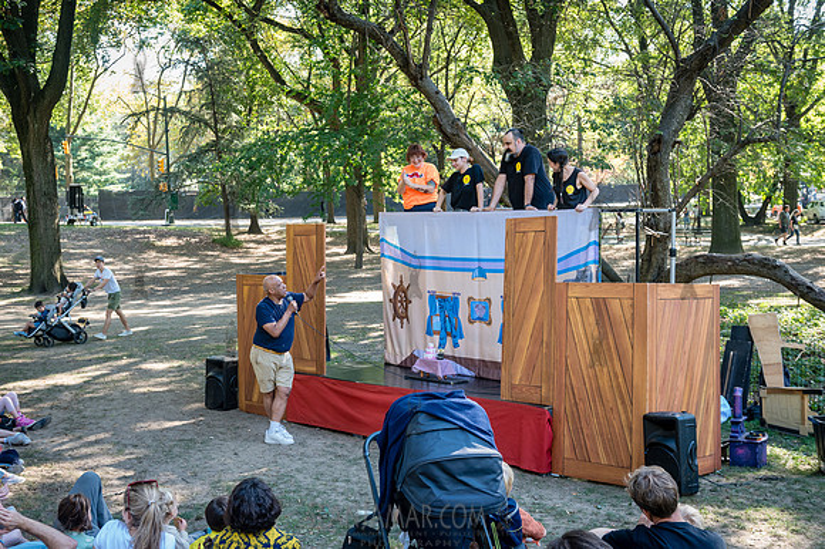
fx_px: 916
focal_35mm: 40
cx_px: 412
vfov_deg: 33.4
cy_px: 274
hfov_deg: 48.5
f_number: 4.5
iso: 1000
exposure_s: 1/200
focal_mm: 40
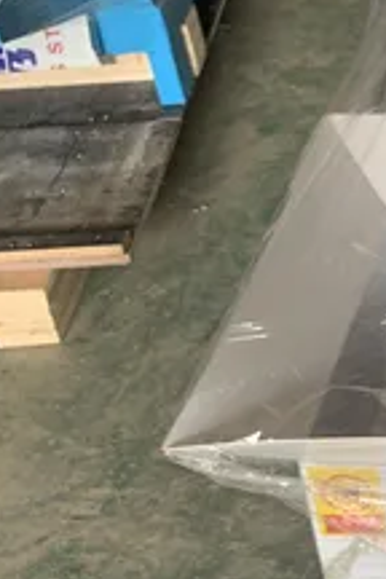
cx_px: 842
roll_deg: -2.2
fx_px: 1447
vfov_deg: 22.6
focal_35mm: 90
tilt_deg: -35.5
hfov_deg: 12.7
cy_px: 290
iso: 100
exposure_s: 1/94
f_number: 1.8
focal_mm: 4.25
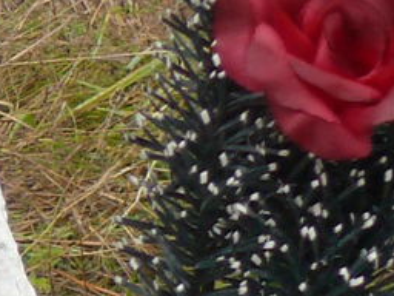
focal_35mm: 263
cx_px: -982
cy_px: 456
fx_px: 2993
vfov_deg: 5.6
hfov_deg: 6.5
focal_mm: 7.4
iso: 100
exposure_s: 1/50
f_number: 3.2
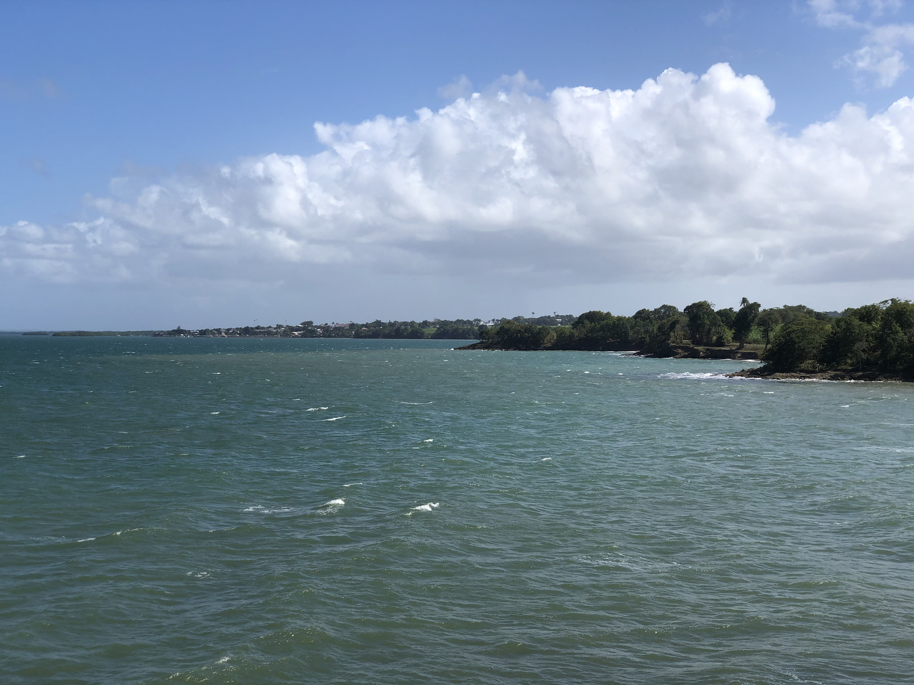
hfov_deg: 36.8
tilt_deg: -0.6
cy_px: 342
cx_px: 457
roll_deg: +1.2
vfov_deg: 28.0
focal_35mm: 52
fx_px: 1373
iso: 16
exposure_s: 1/1779
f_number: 2.4
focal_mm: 6
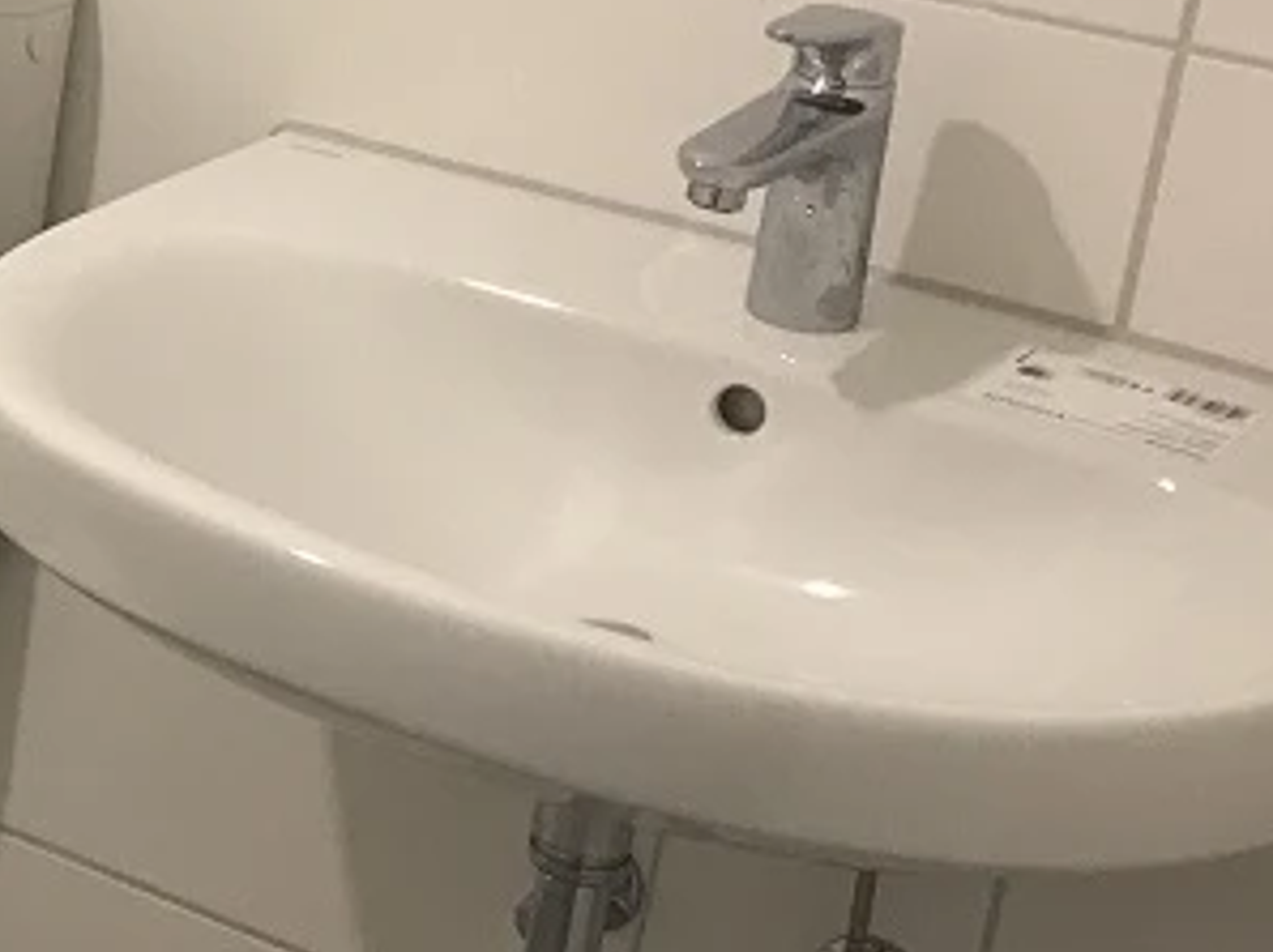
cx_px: -688
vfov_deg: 15.1
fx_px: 3564
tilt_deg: -18.8
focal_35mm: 97
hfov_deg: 17.9
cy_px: 218
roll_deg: -2.6
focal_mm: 3.99
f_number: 1.8
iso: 32
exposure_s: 1/20
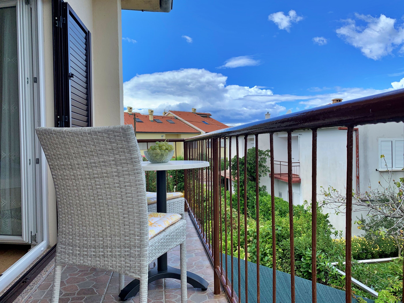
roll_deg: +0.2
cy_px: 152
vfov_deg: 53.1
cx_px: 202
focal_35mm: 26
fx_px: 303
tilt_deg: -0.2
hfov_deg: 67.3
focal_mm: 4.25
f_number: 1.8
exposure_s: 1/1447
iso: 25
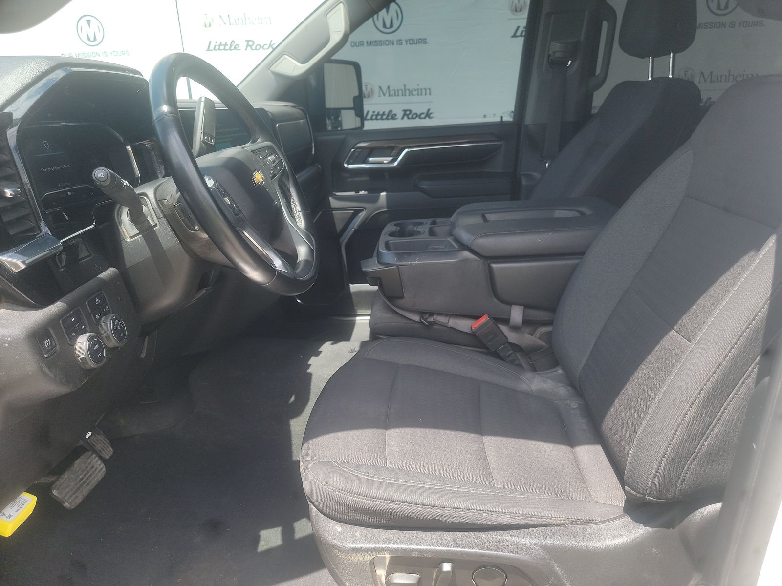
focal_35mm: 24
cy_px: 293
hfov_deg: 71.6
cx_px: 391
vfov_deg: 56.8
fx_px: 542
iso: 50
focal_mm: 6.7
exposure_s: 1/214
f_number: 1.8
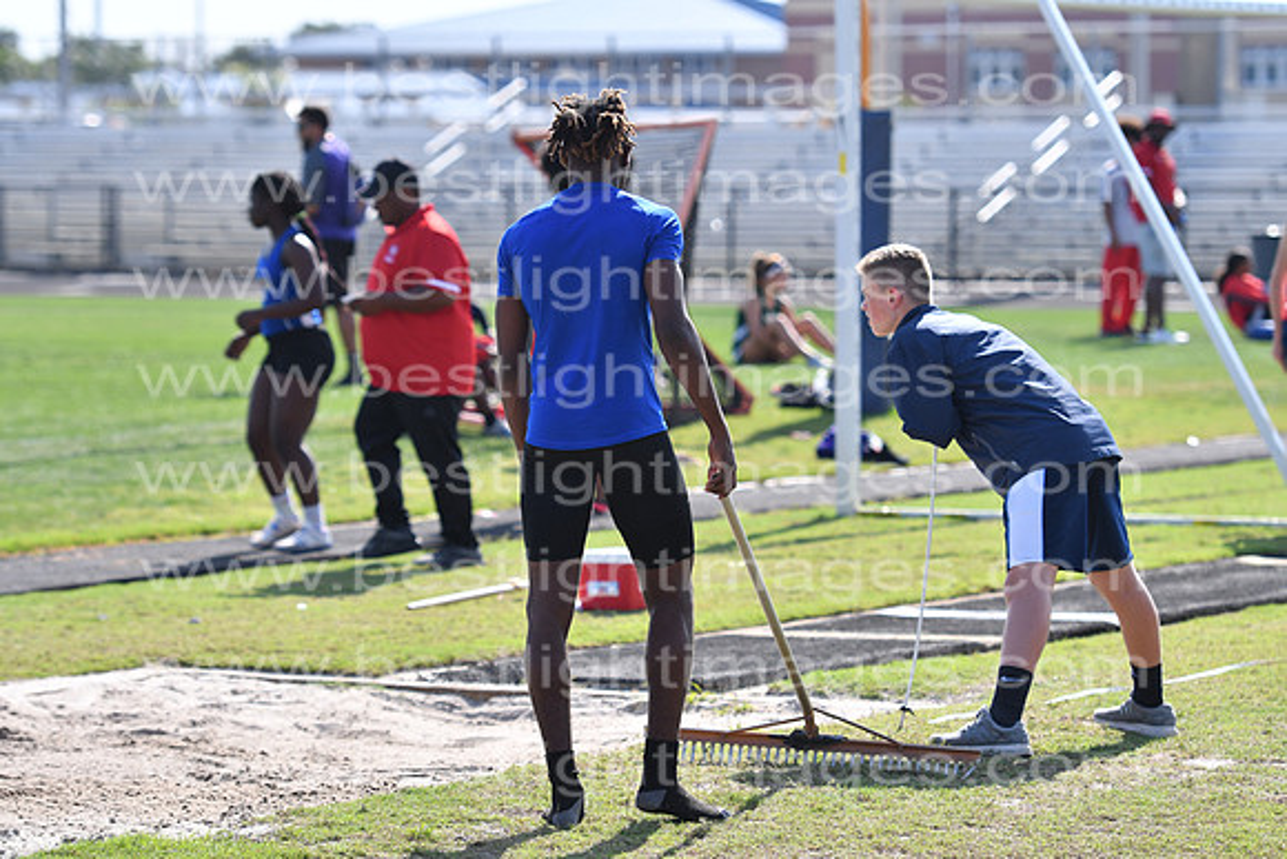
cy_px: 430
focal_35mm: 188
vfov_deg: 7.3
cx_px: 644
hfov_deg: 11.0
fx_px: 6704
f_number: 4
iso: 200
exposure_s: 1/2000
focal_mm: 125
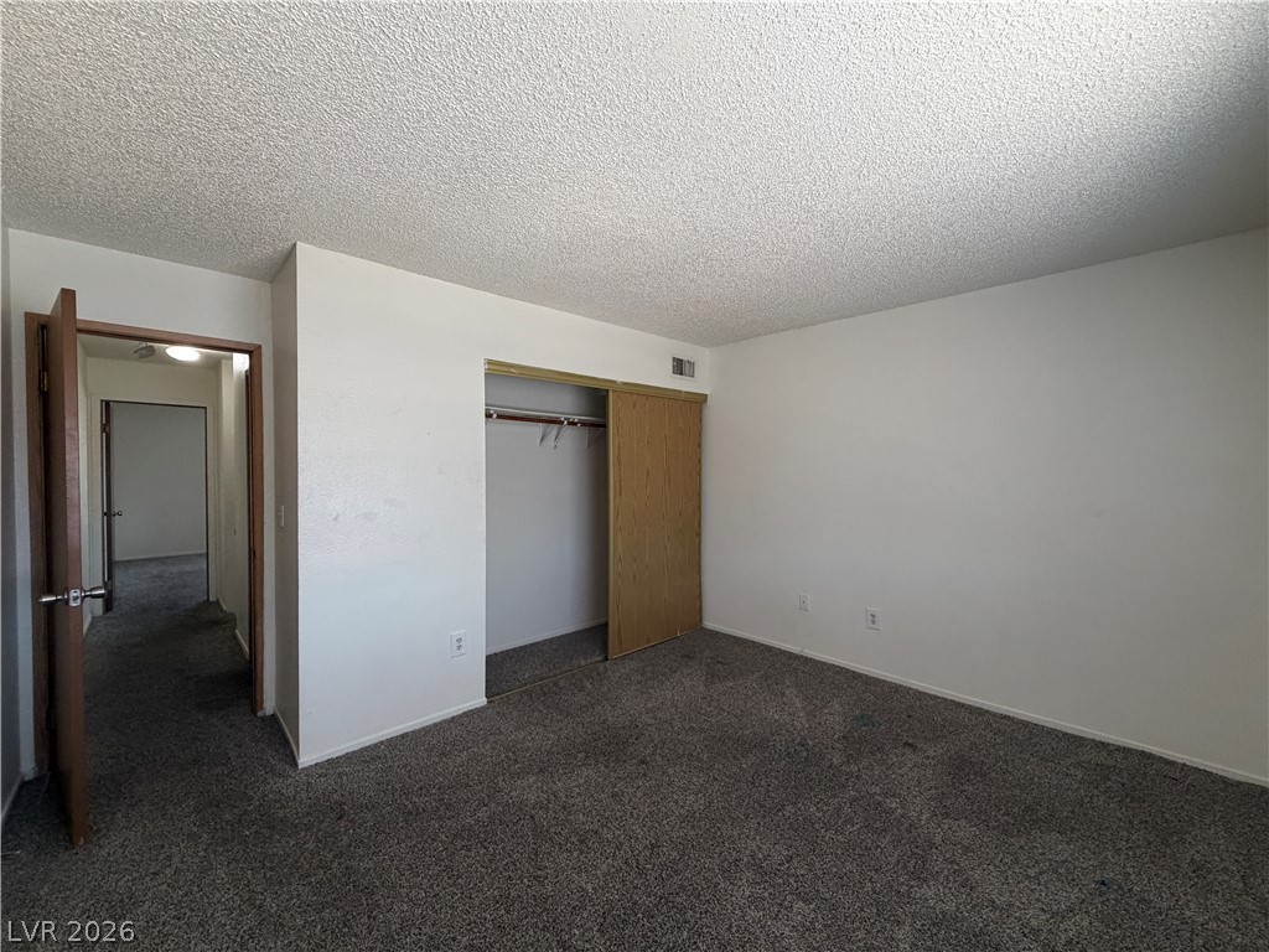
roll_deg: -0.9
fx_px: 513
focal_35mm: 14
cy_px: 476
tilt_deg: -0.4
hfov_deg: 102.1
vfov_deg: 85.7
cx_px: 634
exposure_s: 1/111
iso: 320
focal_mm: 2.22
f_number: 2.2
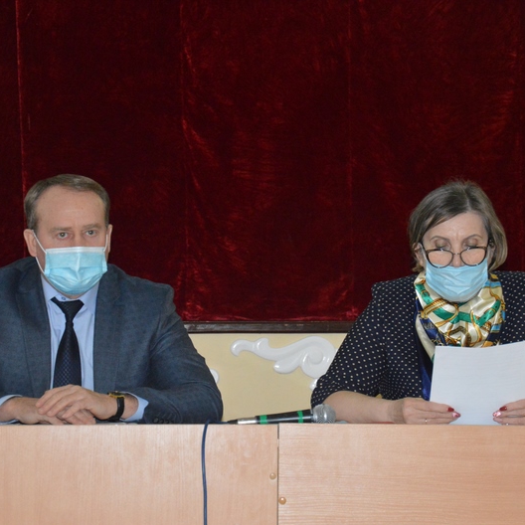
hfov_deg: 12.9
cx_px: 290
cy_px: 262
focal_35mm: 135
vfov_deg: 12.9
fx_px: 2316
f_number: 5.3
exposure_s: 1/60
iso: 3200
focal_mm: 70
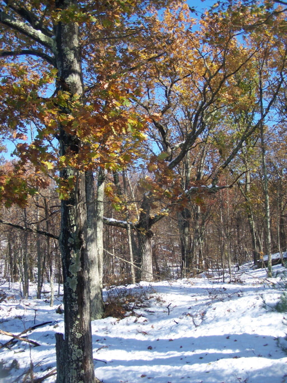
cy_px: 192
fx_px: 475
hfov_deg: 33.6
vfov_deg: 43.8
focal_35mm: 43
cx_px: 144
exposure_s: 1/500
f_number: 2.9
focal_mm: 7.1
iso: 80
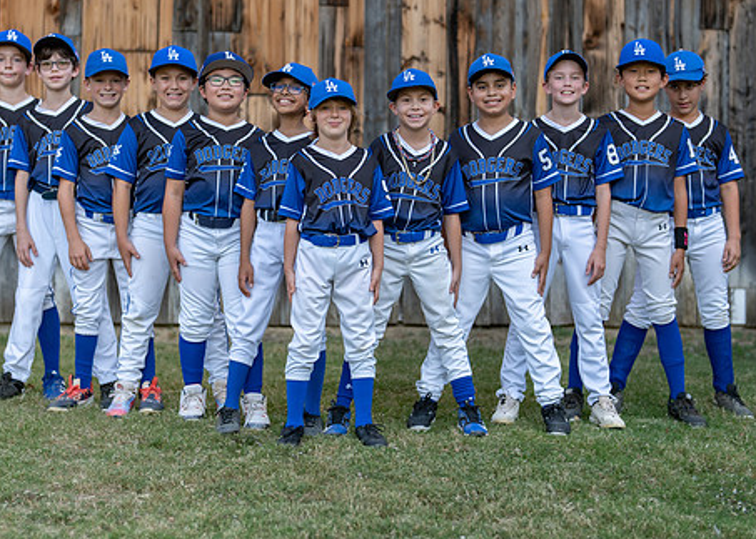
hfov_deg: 25.1
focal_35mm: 79
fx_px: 1695
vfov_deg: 18.1
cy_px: 231
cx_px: 362
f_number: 1.6
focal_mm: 50
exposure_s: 1/640
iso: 100
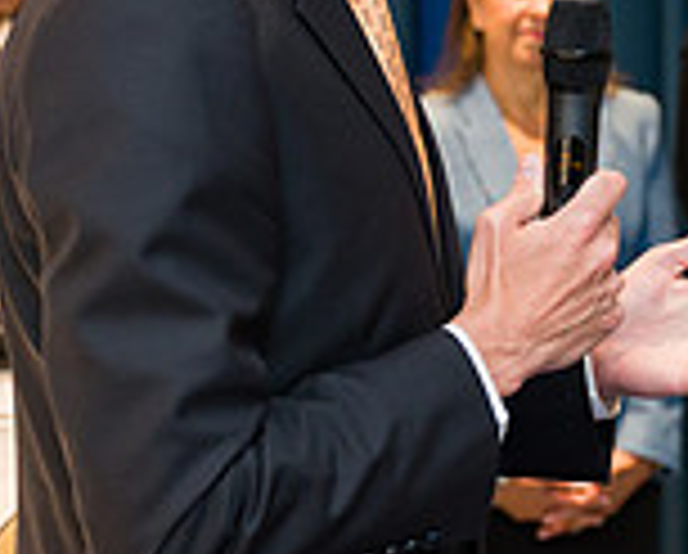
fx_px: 3325
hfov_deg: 11.8
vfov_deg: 9.4
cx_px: 503
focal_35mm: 163
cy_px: -38
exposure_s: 1/200
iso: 640
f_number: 3.5
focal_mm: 43
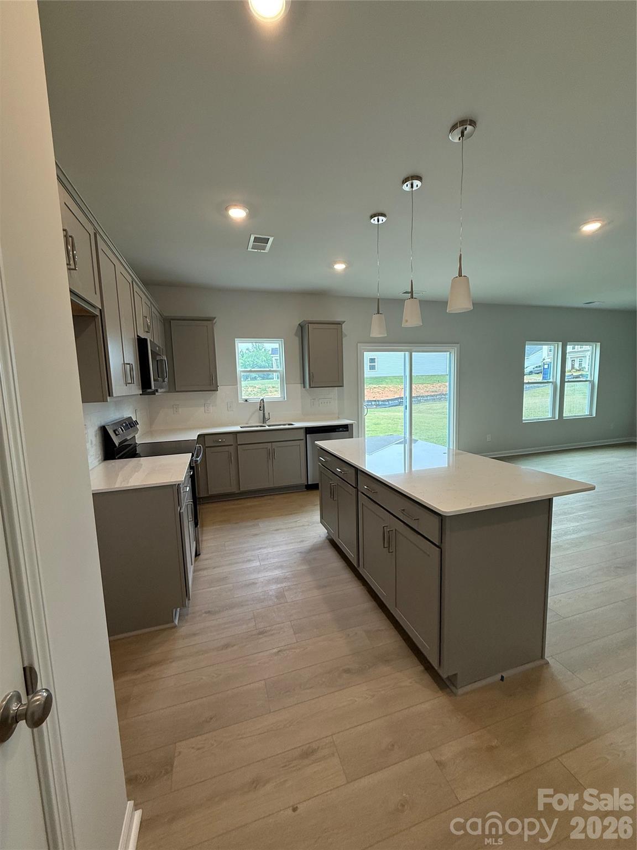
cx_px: 318
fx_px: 344
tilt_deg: -4.8
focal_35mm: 14
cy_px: 425
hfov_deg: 85.7
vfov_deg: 102.1
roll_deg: +0.7
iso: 125
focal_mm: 2.22
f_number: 2.2
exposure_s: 1/120
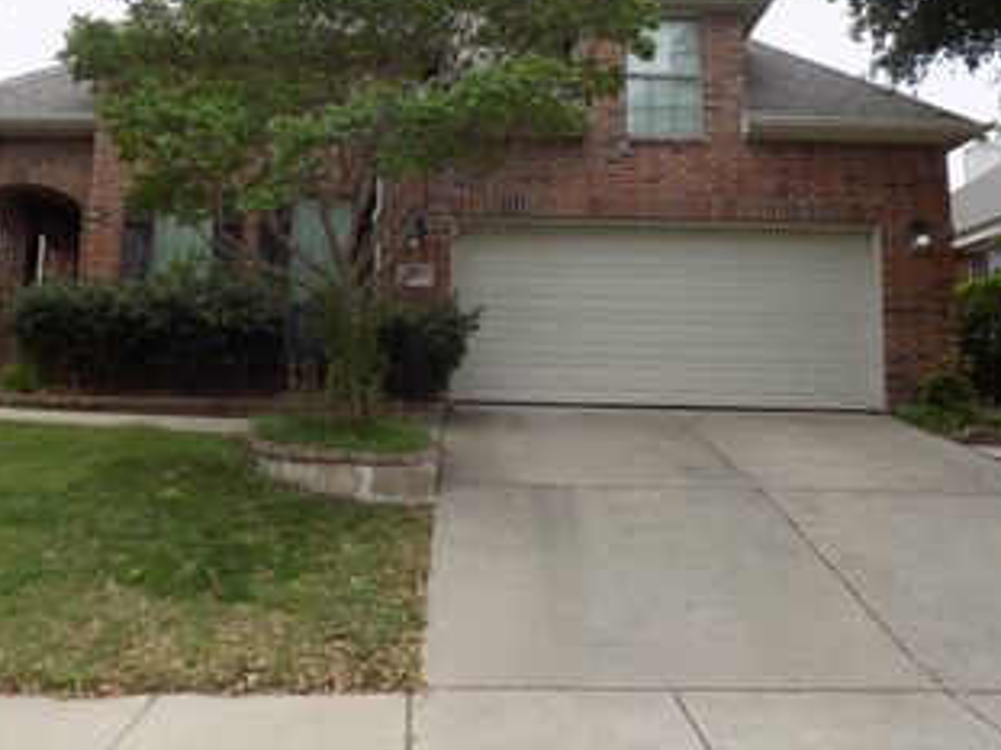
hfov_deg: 49.9
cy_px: 246
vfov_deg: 38.2
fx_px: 1070
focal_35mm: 37
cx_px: 409
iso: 80
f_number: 3.1
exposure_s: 1/400
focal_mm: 4
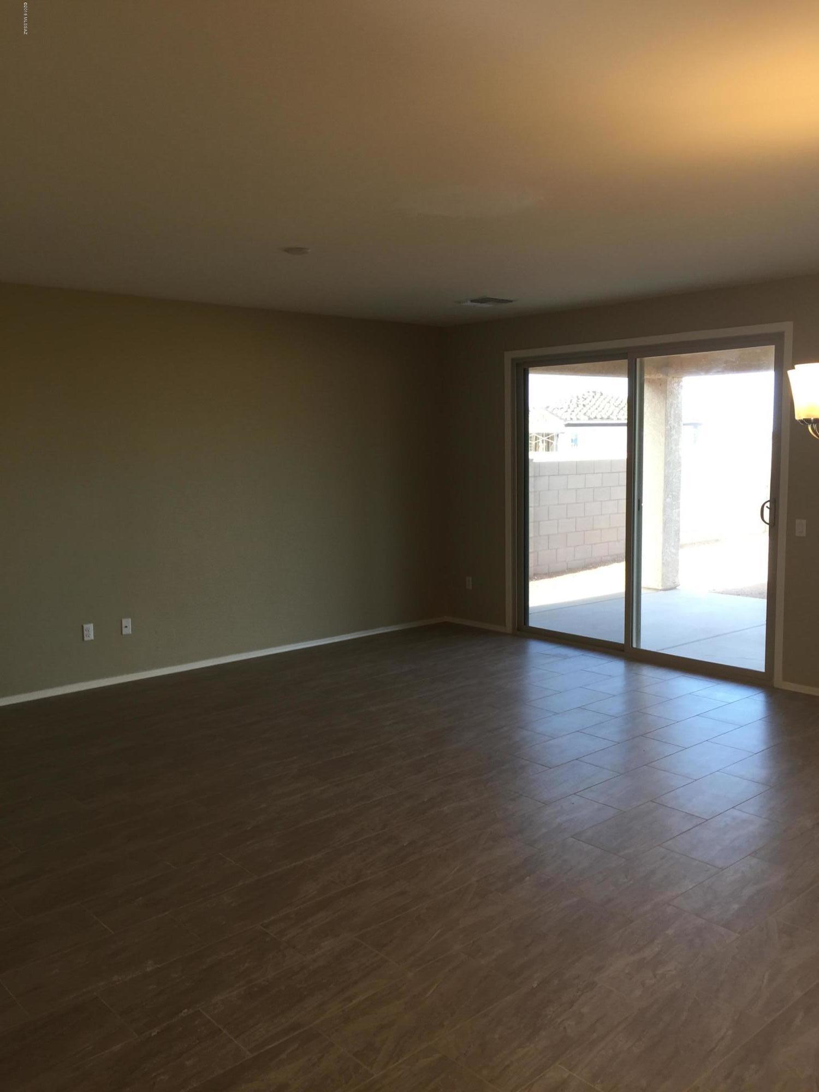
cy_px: 546
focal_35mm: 29
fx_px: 915
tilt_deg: -5.7
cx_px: 410
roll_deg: +0.0
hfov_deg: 48.2
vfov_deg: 61.7
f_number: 2.2
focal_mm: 4.15
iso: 32
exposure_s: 1/60
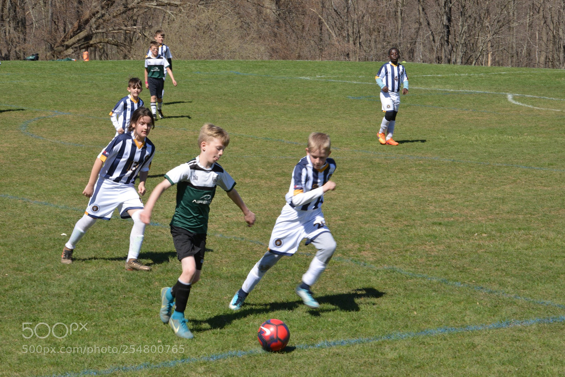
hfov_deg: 17.1
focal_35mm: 120
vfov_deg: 11.4
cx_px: 282
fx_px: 1883
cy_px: 188
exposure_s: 1/160
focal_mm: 120
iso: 640
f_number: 22
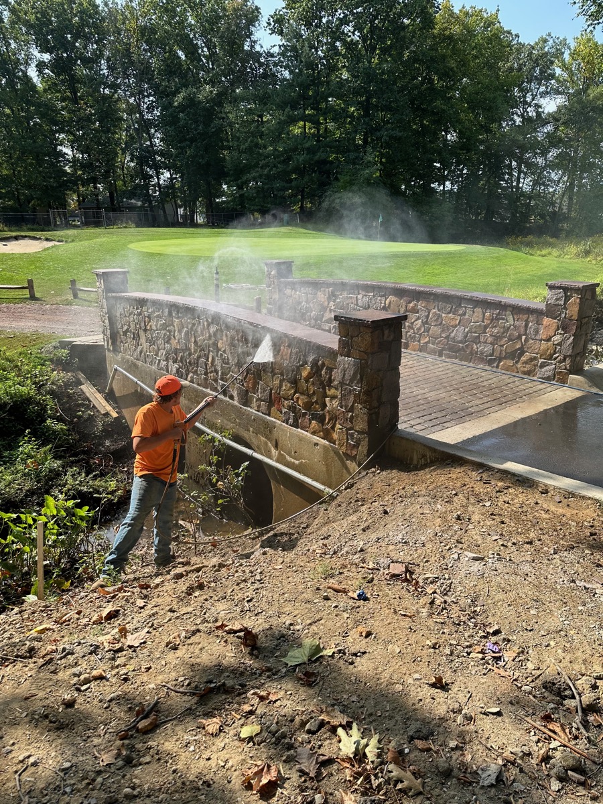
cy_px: 402
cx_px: 302
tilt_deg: -16.6
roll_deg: +0.3
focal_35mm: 24
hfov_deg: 56.8
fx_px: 557
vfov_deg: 71.6
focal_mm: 6.86
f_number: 1.78
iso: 80
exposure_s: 1/2070
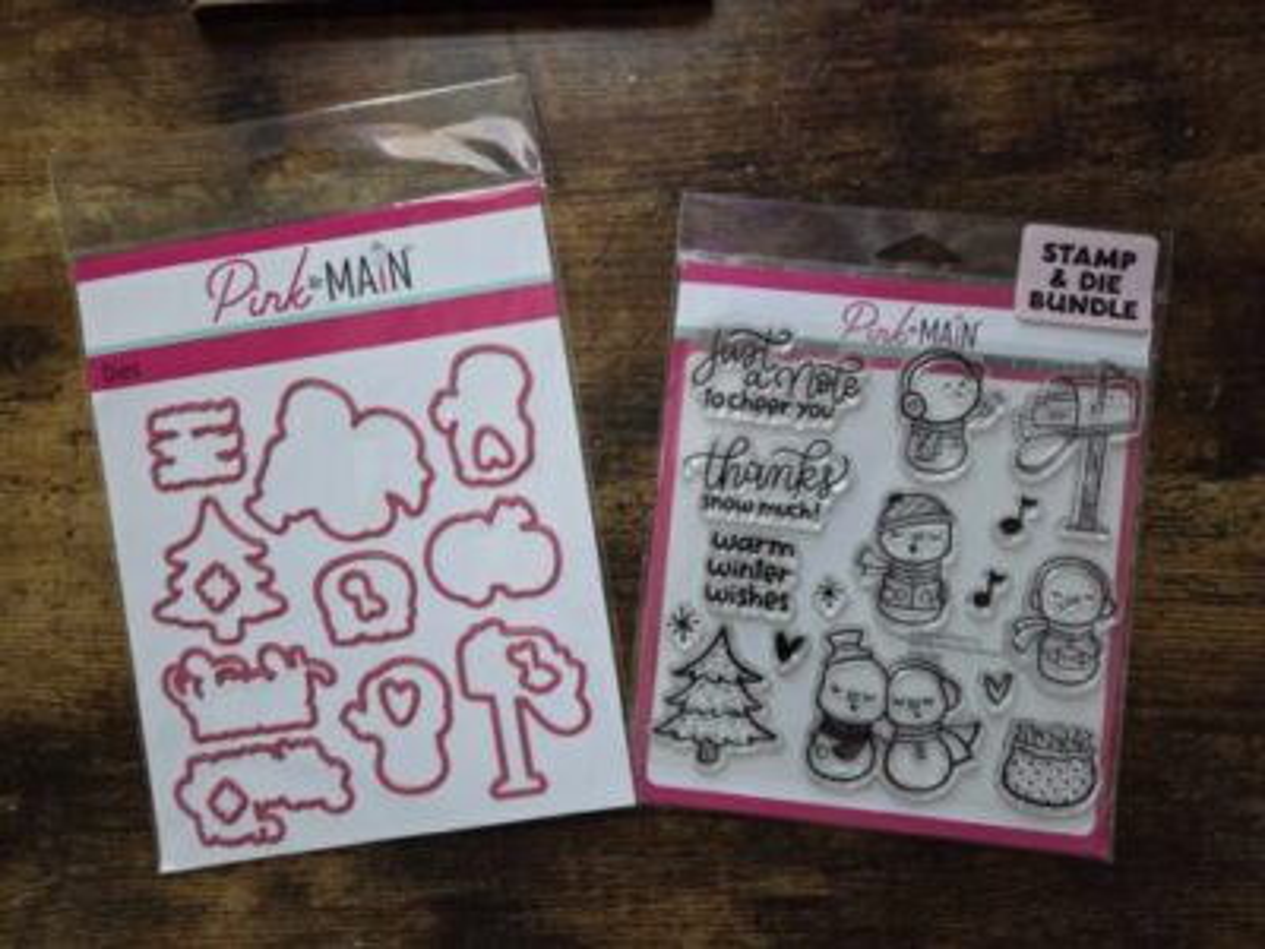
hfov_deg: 73.9
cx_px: 632
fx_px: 841
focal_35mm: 23
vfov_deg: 58.9
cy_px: 474
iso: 1250
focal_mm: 5.4
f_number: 1.8
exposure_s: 1/100
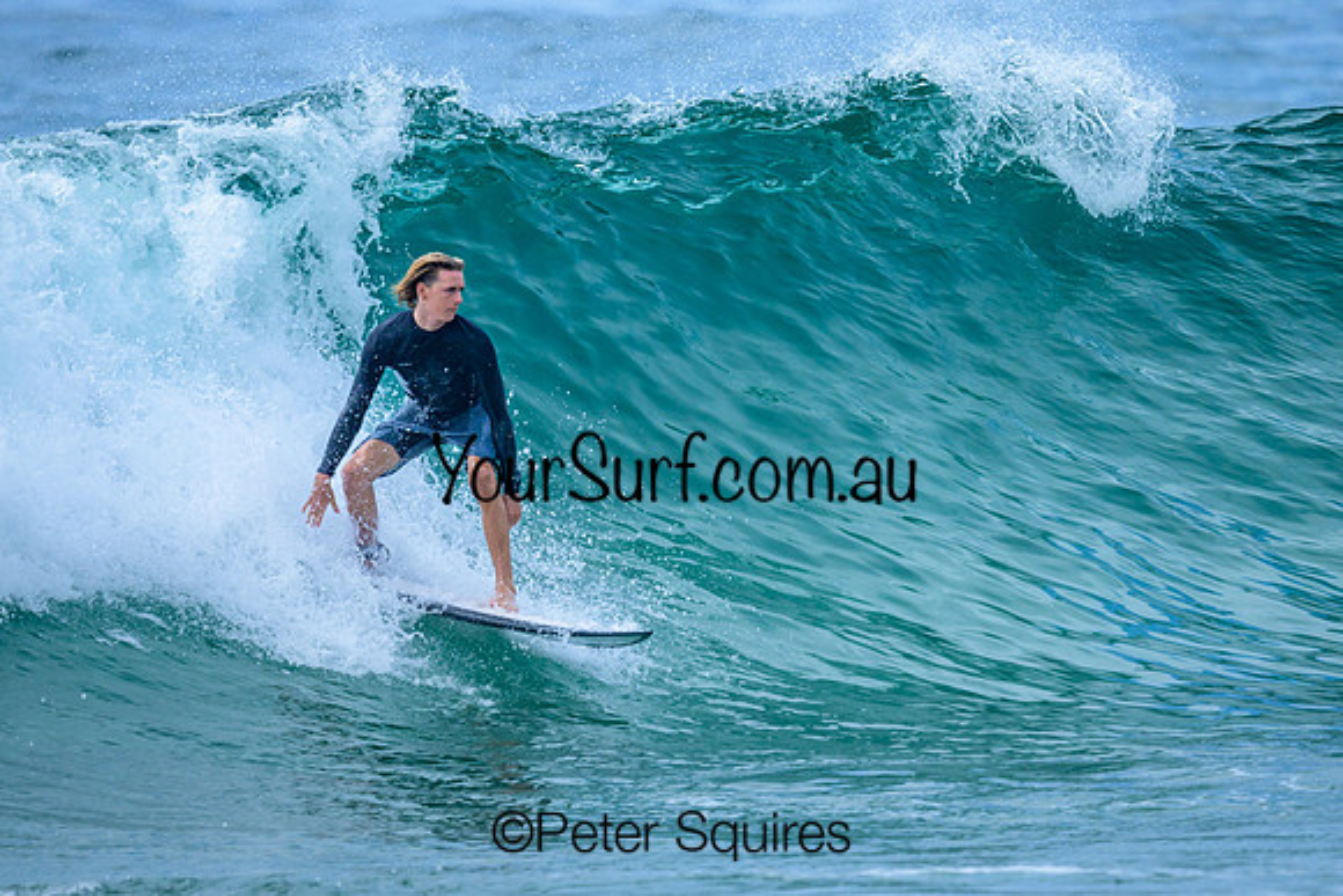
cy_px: 348
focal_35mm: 1073
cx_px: 665
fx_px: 40037
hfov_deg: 1.9
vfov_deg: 1.3
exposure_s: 1/3200
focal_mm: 800
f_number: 6.3
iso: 450
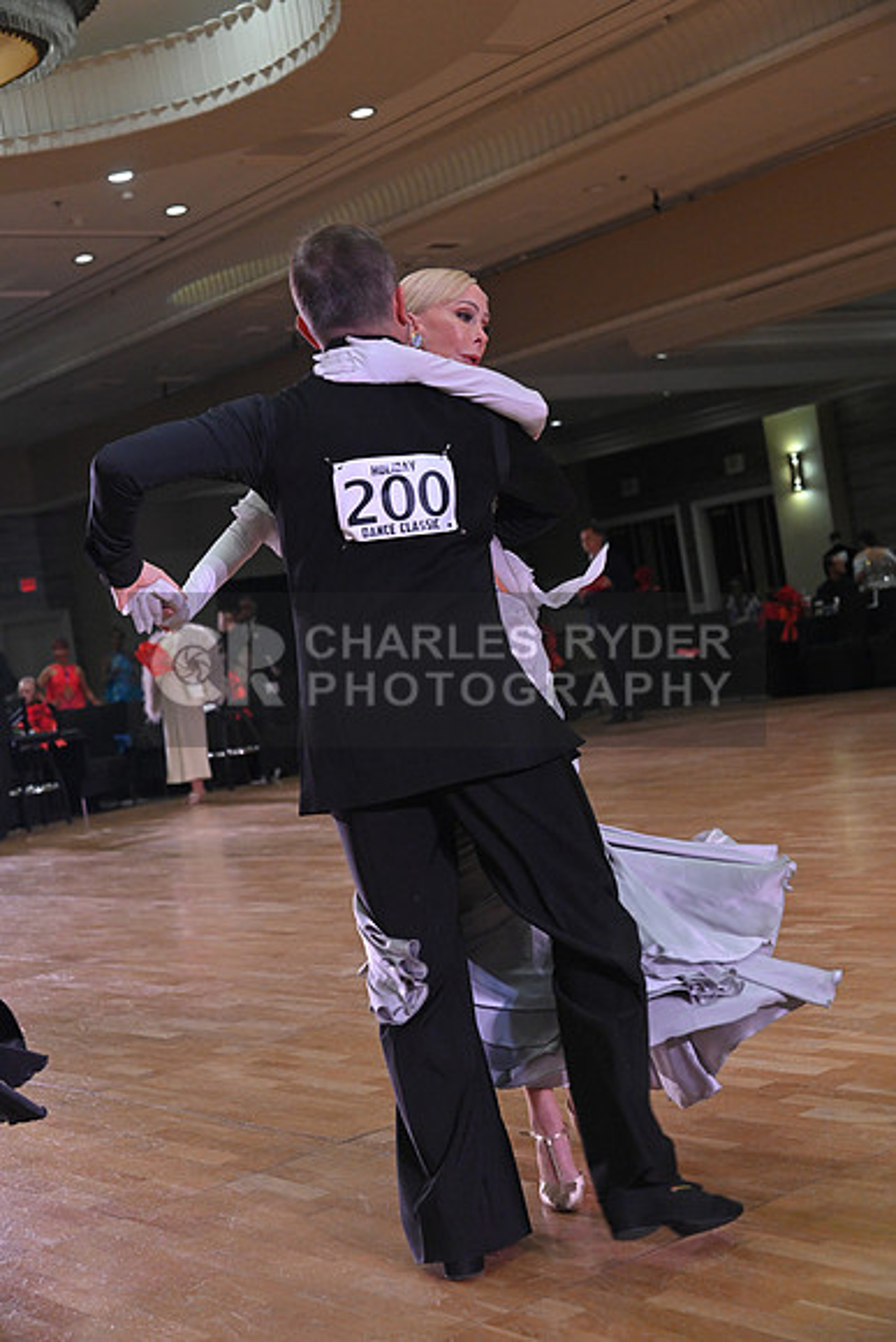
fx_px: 1865
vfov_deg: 39.6
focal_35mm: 50
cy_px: 671
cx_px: 448
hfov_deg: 27.0
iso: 2500
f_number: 5
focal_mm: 50
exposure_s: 1/400
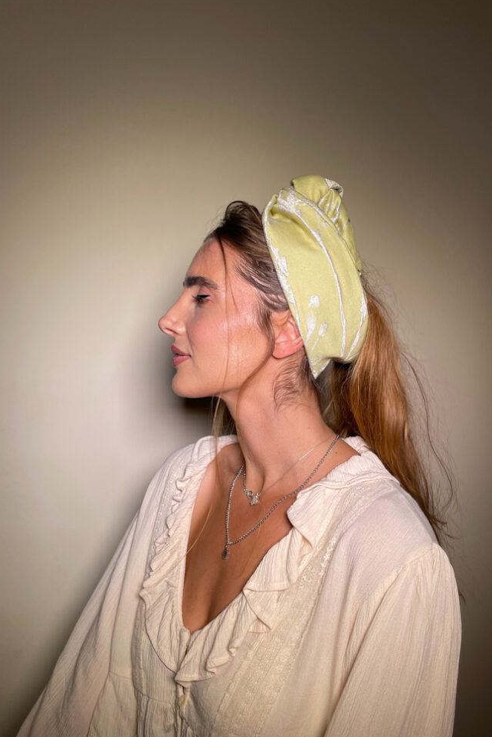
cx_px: 258
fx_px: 553
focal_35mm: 27
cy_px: 373
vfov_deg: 67.4
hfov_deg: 47.9
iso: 32
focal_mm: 5.1
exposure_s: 1/150
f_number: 1.6
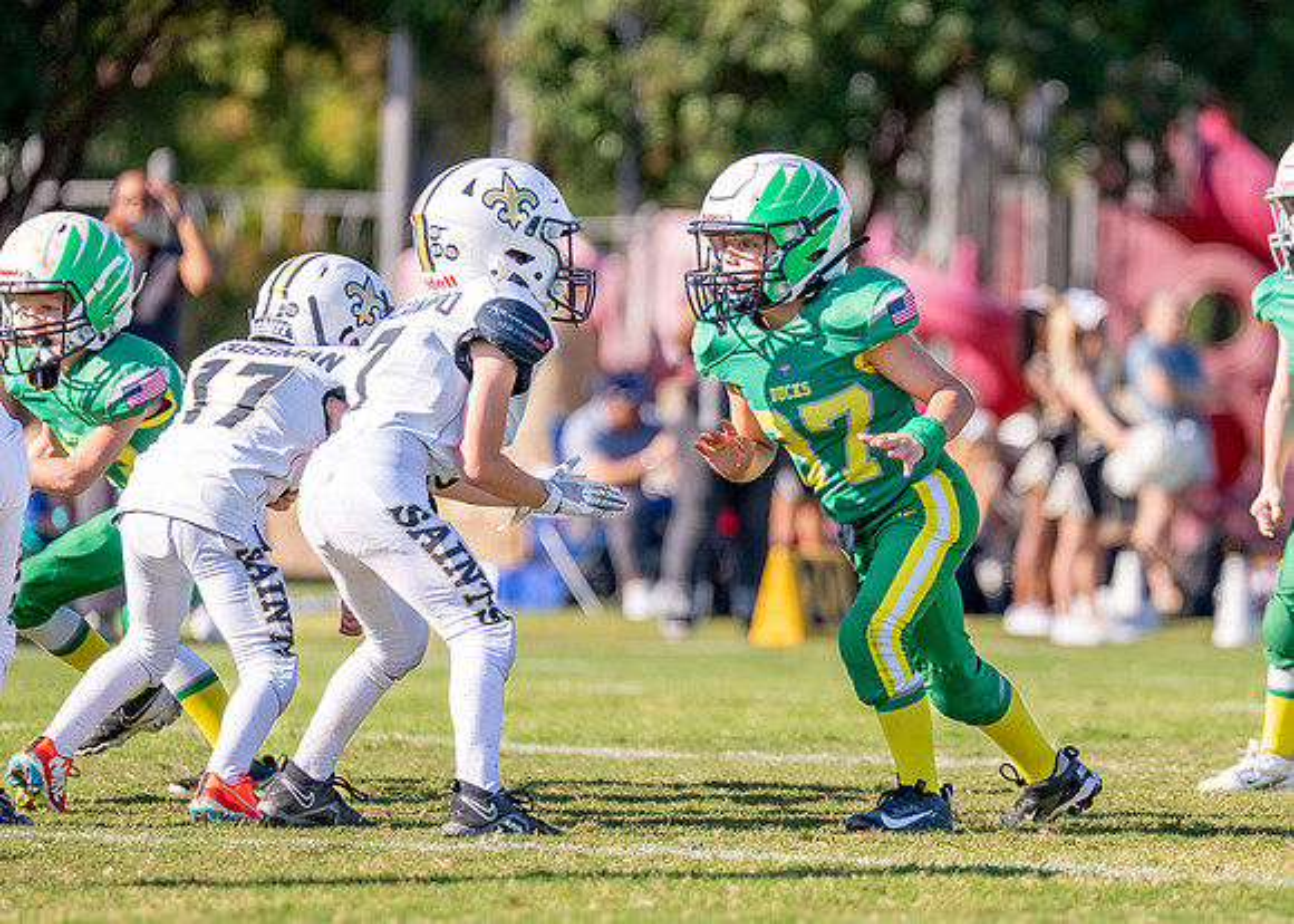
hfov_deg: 5.6
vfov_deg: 4.0
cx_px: 913
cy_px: 391
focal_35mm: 360
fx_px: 13209
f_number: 2.8
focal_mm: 200
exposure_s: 1/4000
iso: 250
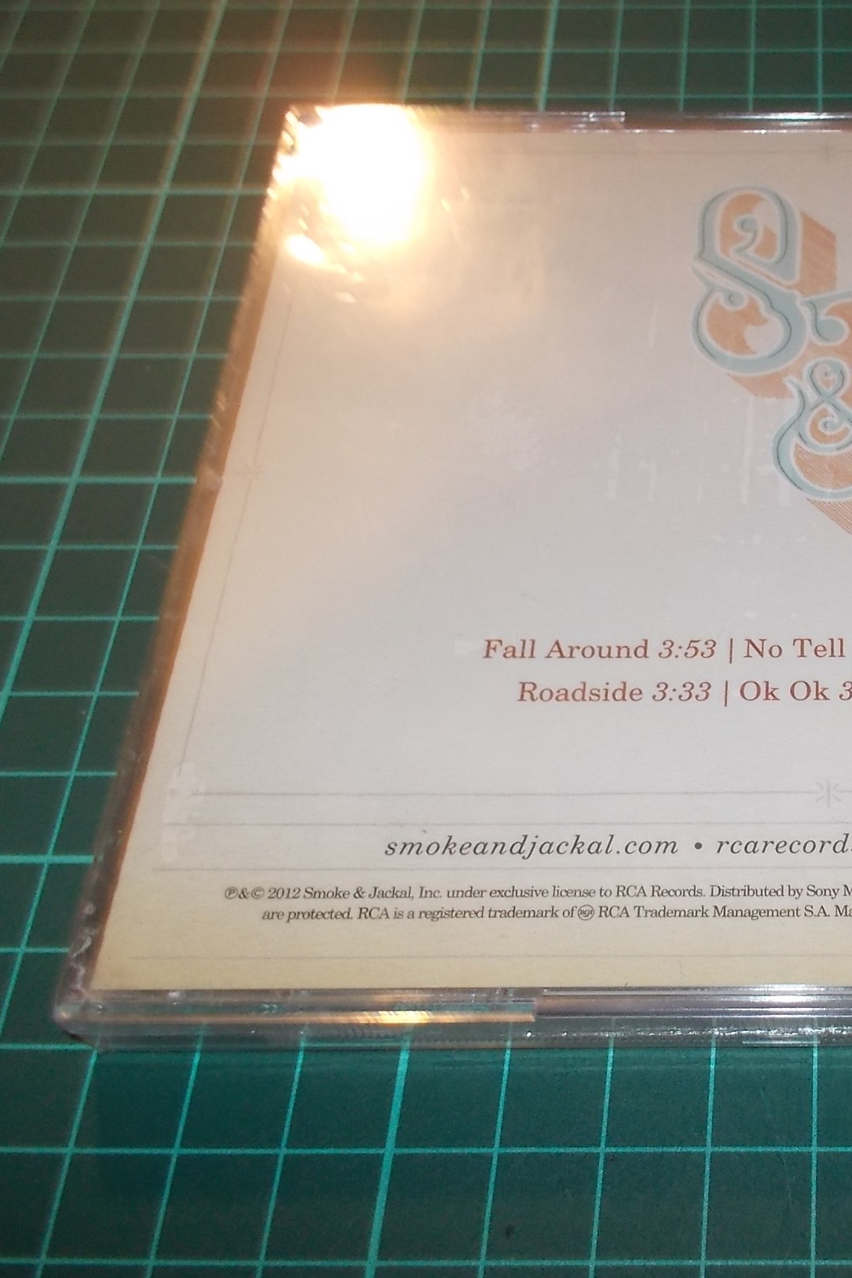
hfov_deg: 30.5
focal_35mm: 41
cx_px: 834
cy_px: 650
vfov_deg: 47.4
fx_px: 1455
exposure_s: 1/30
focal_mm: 4.1
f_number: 3.3
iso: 200
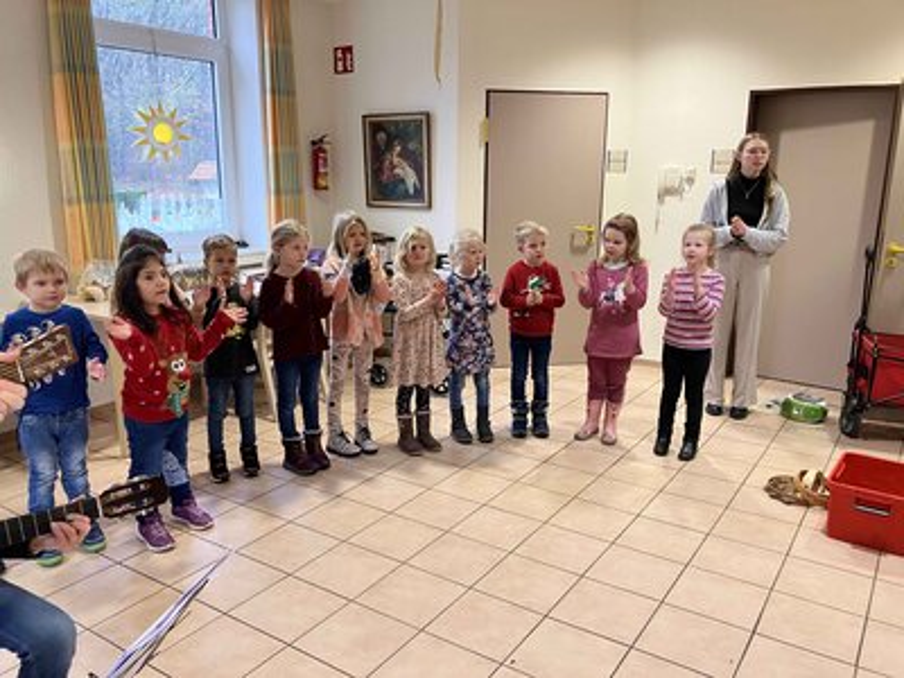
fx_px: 731
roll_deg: -0.4
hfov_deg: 63.4
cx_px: 452
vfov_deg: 49.7
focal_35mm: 28
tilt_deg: -14.4
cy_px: 339
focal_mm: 3.99
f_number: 1.8
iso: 125
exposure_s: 1/50
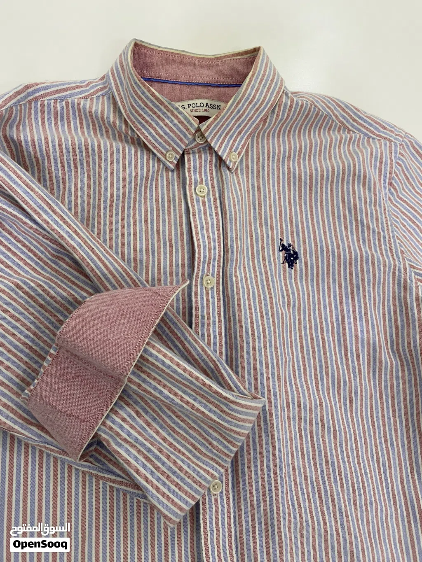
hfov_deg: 53.1
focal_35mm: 26
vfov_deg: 67.3
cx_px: 211
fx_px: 423
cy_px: 281
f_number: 1.8
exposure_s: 1/50
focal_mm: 4.25
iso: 64
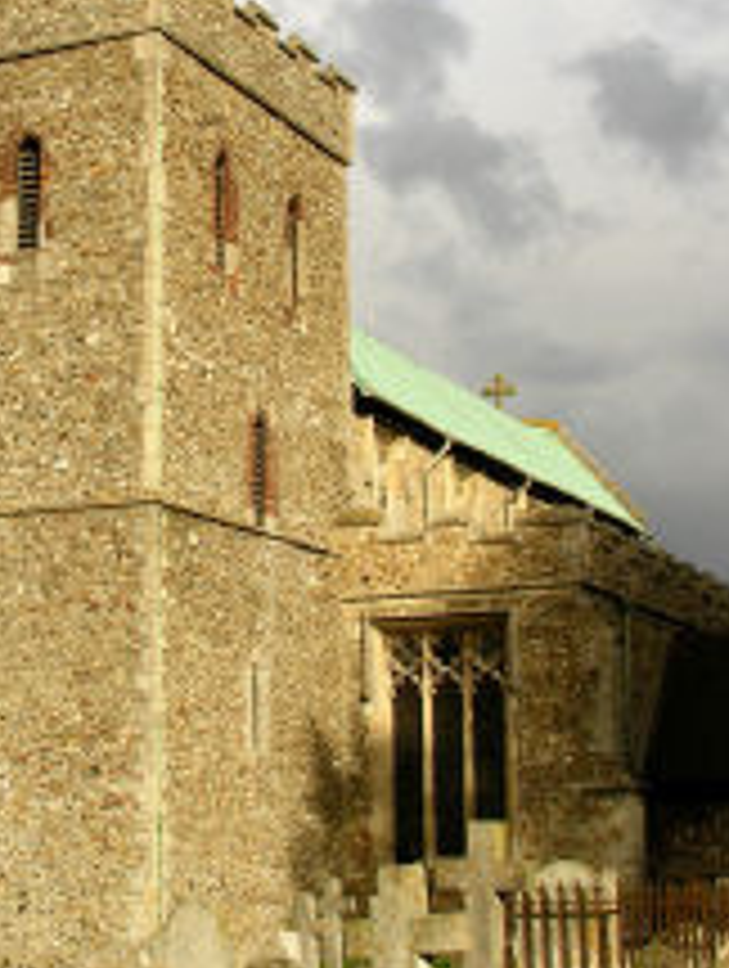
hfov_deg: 18.4
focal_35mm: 79
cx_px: 74
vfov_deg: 24.6
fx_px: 2212
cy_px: 365
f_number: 5.6
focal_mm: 9.5
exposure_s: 1/164
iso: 50
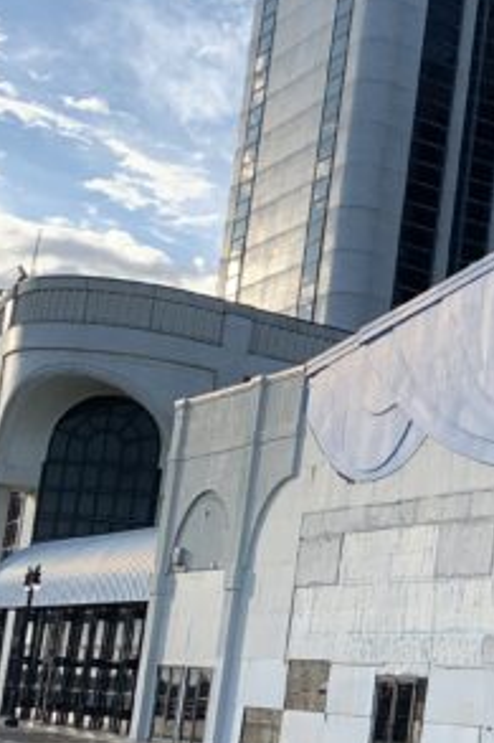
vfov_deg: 28.3
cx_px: 960
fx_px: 1463
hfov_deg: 15.6
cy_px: 492
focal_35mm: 71
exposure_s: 1/972
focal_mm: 4.25
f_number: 1.8
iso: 25
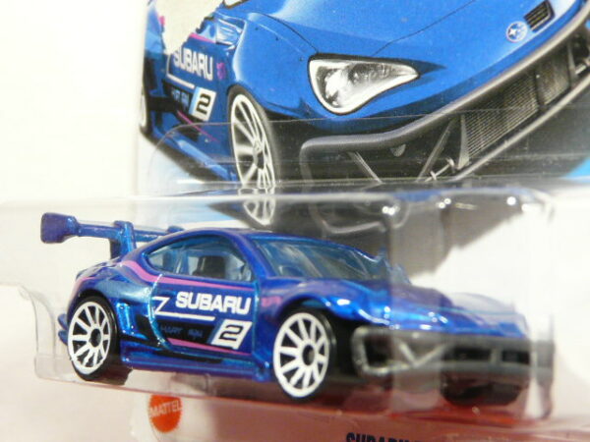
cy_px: 221
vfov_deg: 13.5
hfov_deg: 17.9
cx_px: 295
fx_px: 1875
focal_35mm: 110
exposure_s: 1/40
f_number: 3.2
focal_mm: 11.4
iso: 200
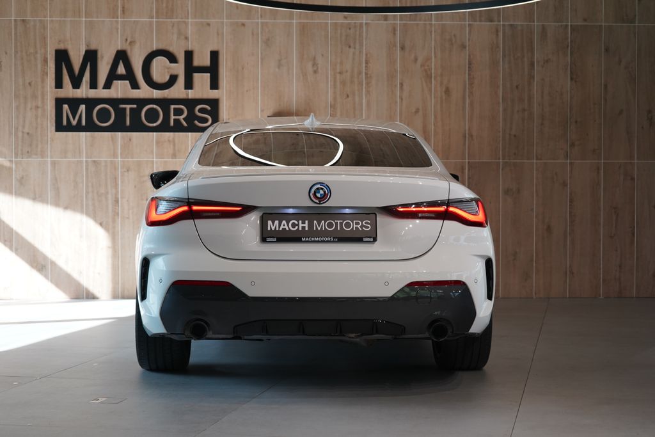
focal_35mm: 66
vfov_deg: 20.6
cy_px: 218
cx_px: 328
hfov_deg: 30.5
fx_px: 1201
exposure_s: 1/160
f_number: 5.6
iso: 1250
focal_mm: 66
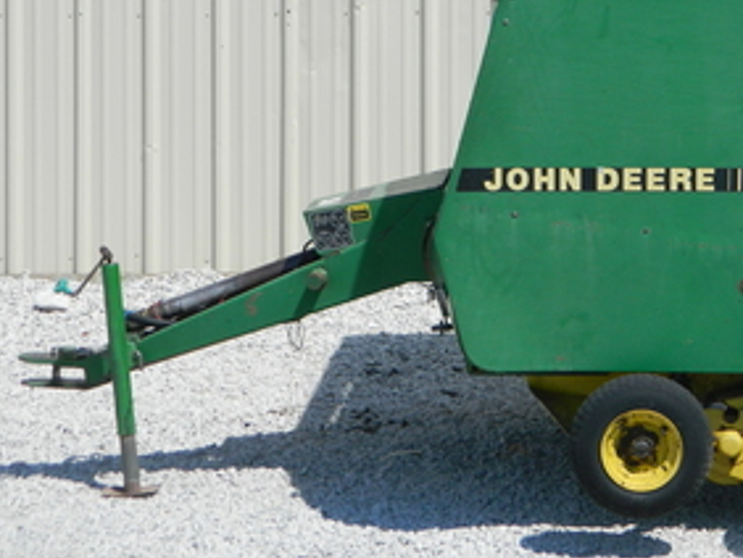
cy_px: 111
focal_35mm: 135
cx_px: 646
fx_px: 2900
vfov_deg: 11.0
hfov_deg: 14.5
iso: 80
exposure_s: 1/125
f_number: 11.4
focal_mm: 12.6
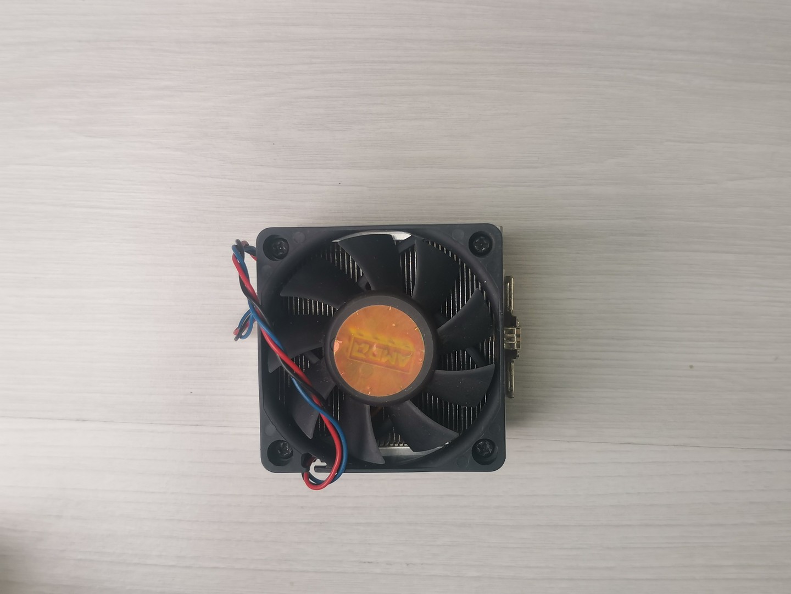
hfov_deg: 47.9
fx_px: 891
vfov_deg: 36.8
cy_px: 297
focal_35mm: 39
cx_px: 396
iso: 50
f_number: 1.4
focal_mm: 4.66
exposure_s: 1/112
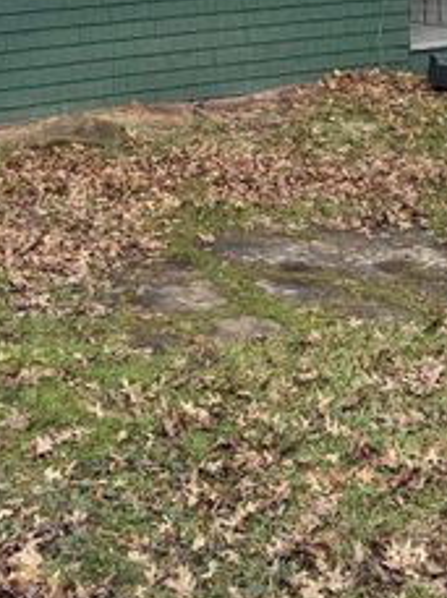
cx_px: 222
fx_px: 1209
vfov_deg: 24.9
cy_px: -132
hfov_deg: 21.0
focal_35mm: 70
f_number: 1.78
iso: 80
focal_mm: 6.76
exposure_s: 1/2053
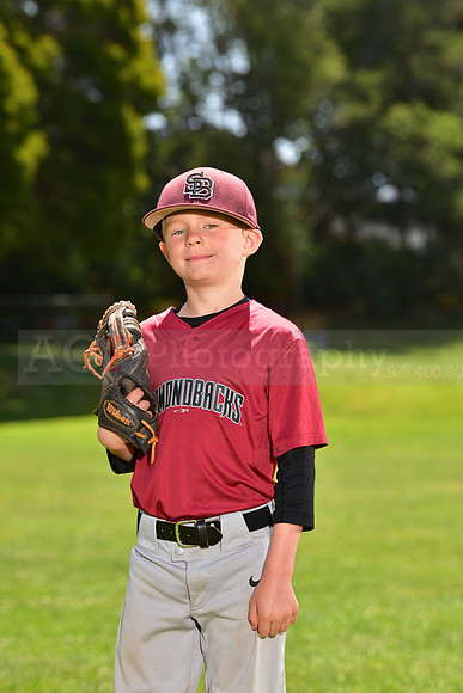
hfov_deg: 10.2
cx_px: 232
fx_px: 2603
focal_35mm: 135
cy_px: 346
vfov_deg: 15.2
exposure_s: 1/200
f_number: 5.6
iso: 80
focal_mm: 135
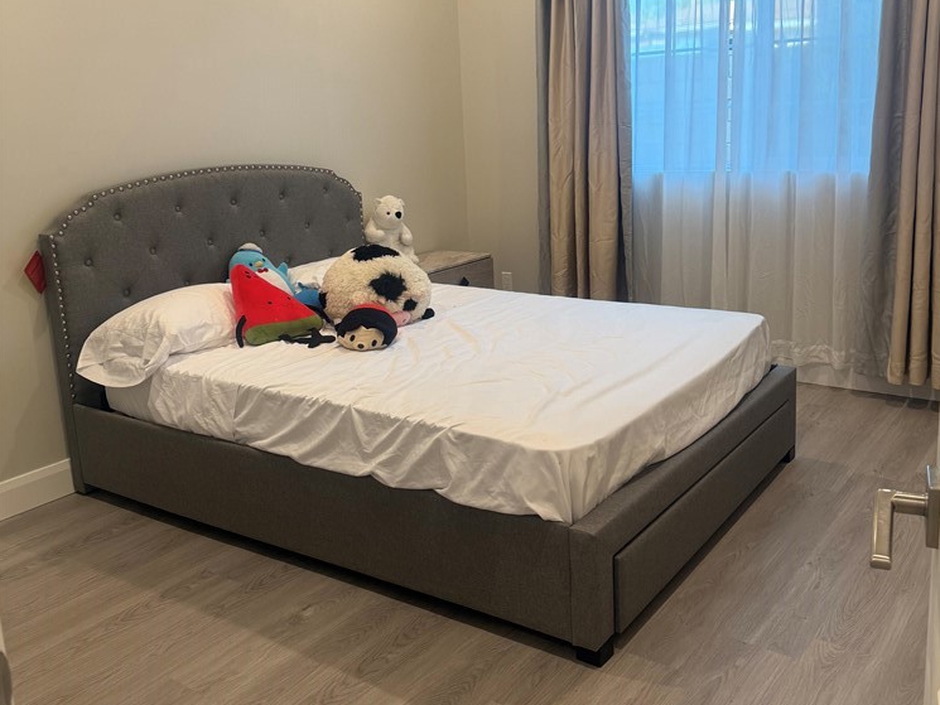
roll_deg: +2.4
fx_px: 896
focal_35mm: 33
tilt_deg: -11.4
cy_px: 290
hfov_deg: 55.3
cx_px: 482
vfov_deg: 42.8
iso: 125
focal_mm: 6.76
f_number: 1.78
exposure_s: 1/143
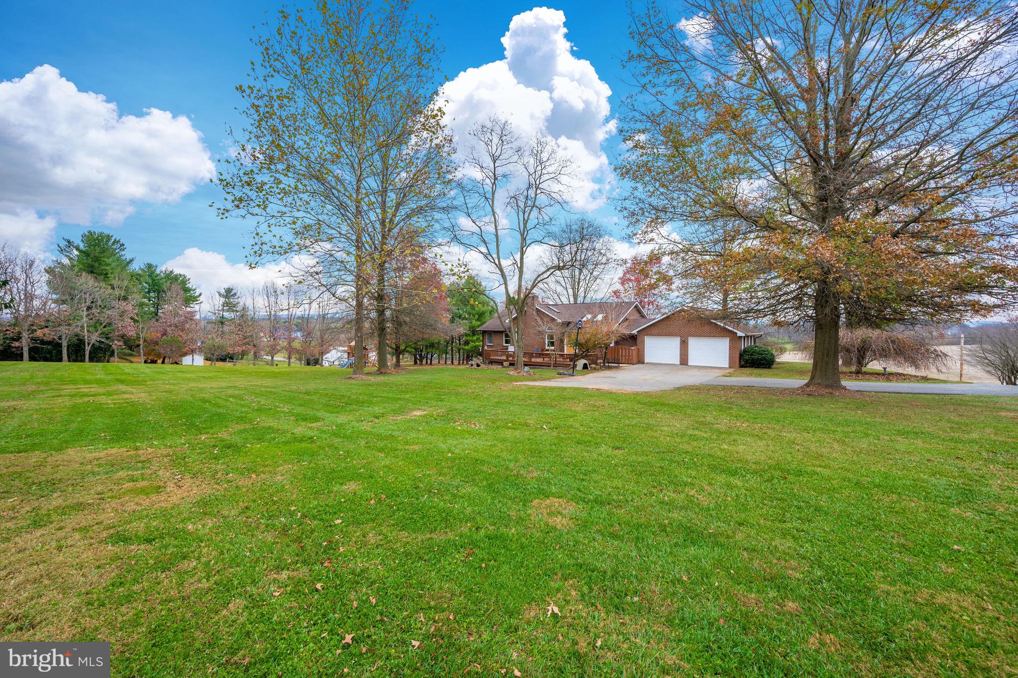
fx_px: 396
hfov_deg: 104.3
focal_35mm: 14
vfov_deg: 81.1
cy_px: 339
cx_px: 509
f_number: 8
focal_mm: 14
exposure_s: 1/30
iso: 100
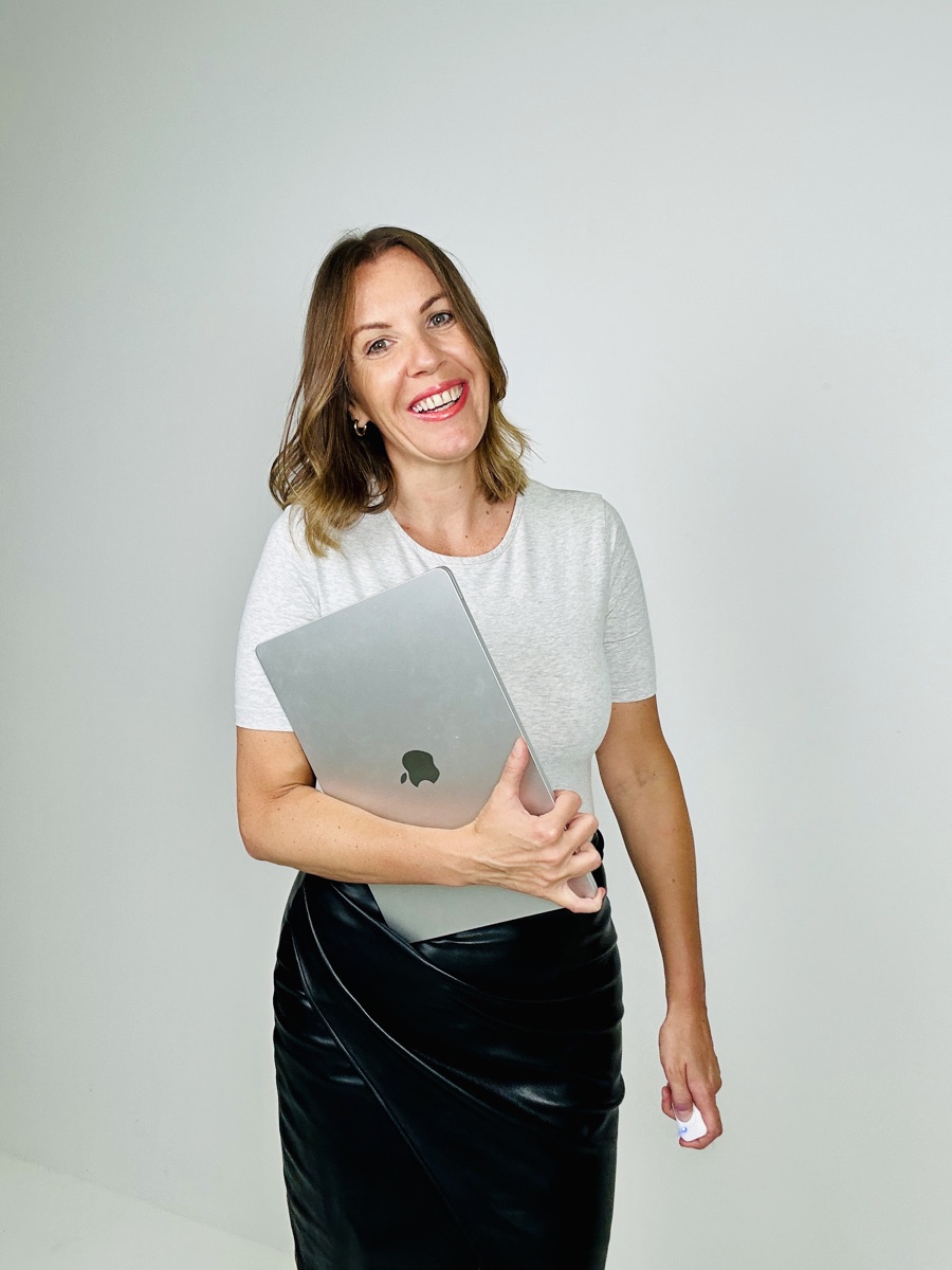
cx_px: 476
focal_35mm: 30
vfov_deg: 60.0
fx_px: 1100
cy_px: 635
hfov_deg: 46.8
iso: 32
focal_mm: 2.69
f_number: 1.9
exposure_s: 1/121
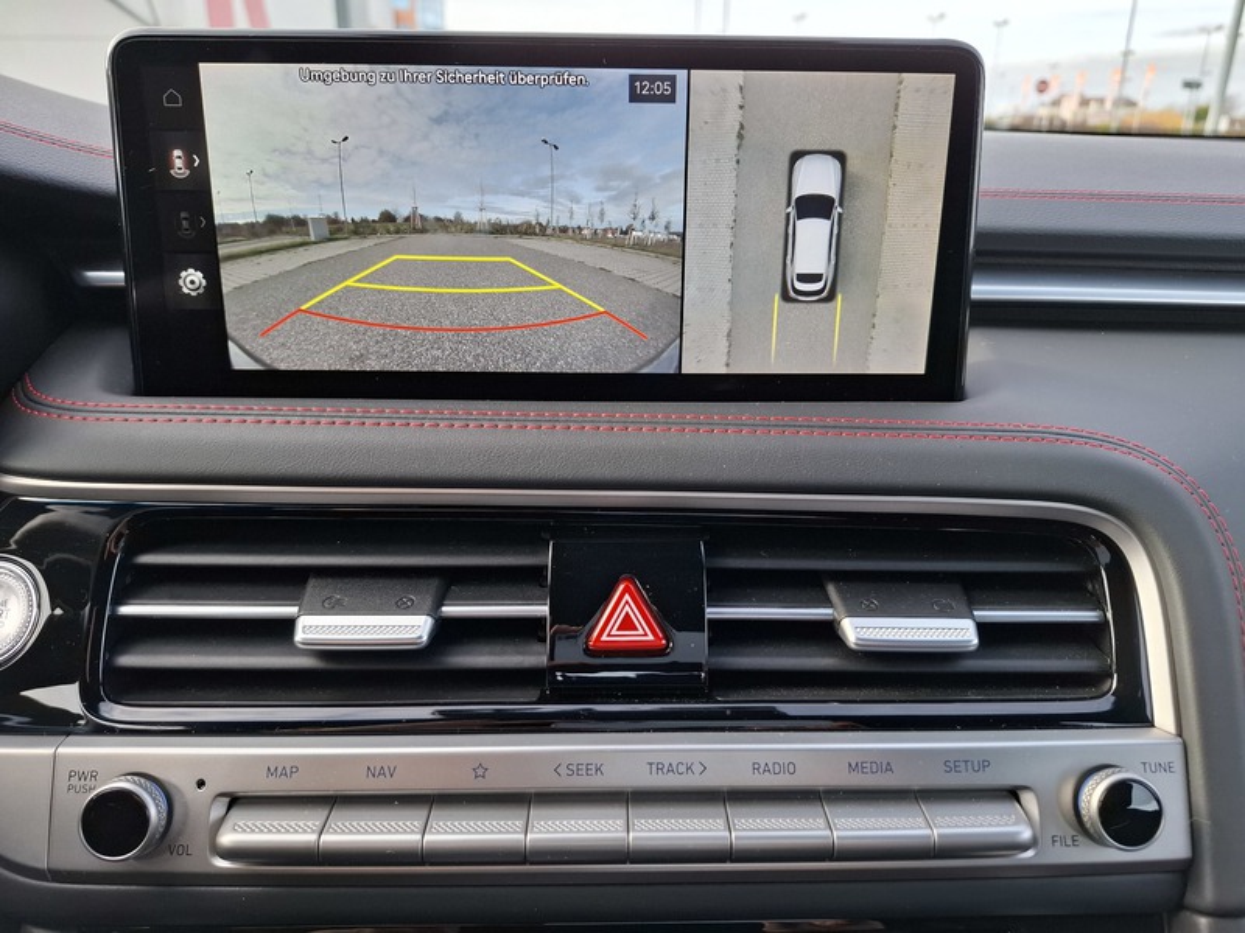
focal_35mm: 23
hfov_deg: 73.9
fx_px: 827
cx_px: 622
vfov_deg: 58.9
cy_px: 466
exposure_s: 1/171
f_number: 1.8
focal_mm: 5.54
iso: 50
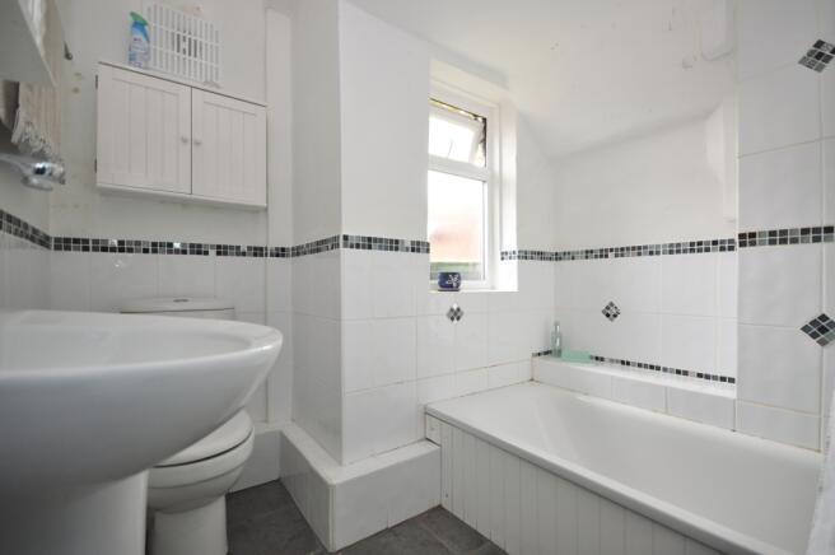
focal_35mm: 16
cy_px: 278
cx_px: 418
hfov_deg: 95.0
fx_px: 382
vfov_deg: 71.9
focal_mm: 11
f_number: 4.2
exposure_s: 1/6
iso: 200
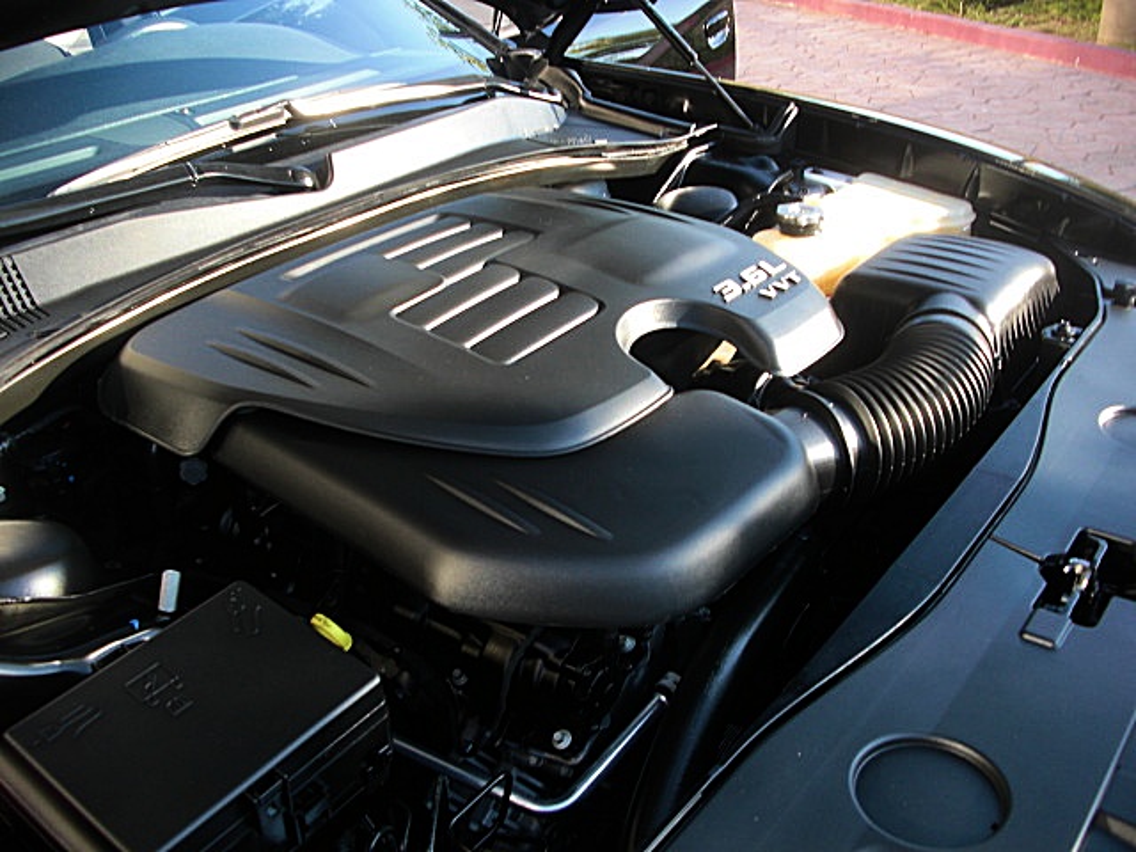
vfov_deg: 39.7
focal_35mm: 36
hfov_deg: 51.4
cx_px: 568
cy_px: 426
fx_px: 1181
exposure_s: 1/80
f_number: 2.8
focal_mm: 6.3
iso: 50
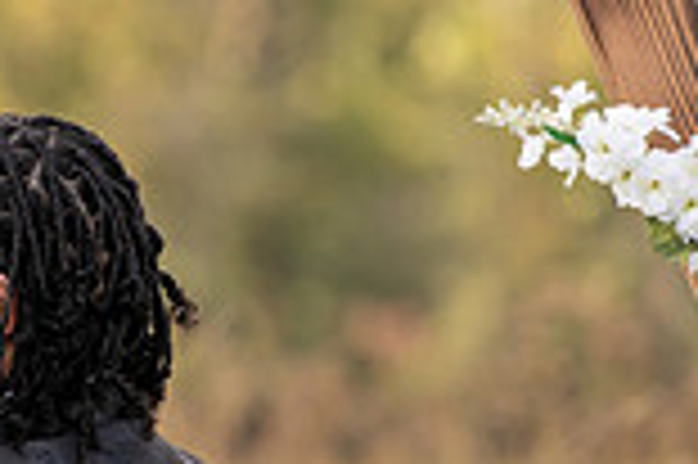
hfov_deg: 2.7
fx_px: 14875
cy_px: 620
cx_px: -455
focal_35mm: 768
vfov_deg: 1.8
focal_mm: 198
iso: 100
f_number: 4
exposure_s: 1/160
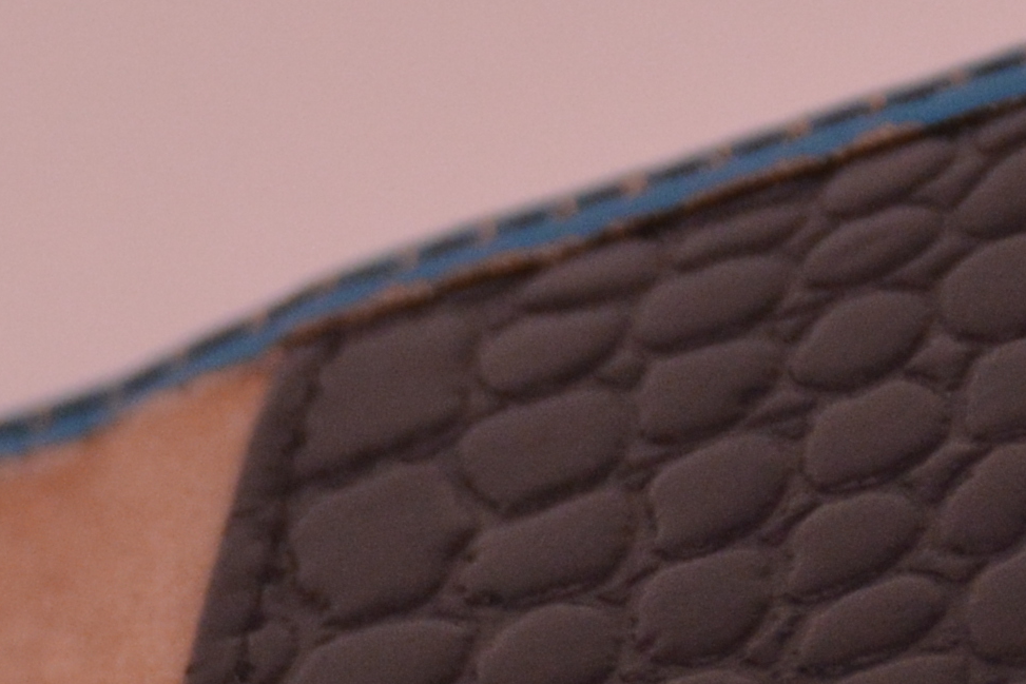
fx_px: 14764
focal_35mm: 518
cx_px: -479
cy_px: 1014
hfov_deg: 4.0
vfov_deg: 2.6
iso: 640
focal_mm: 56
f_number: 6.3
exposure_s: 1/60
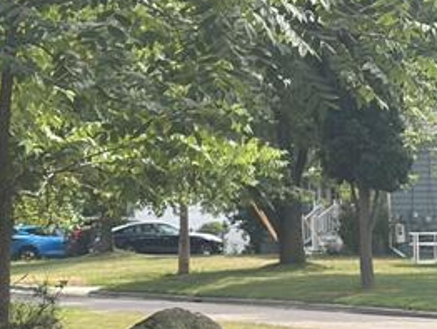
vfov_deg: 7.3
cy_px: 57
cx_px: -399
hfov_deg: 9.2
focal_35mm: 203
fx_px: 2565
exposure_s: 1/1032
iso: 32
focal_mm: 5.96
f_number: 1.6
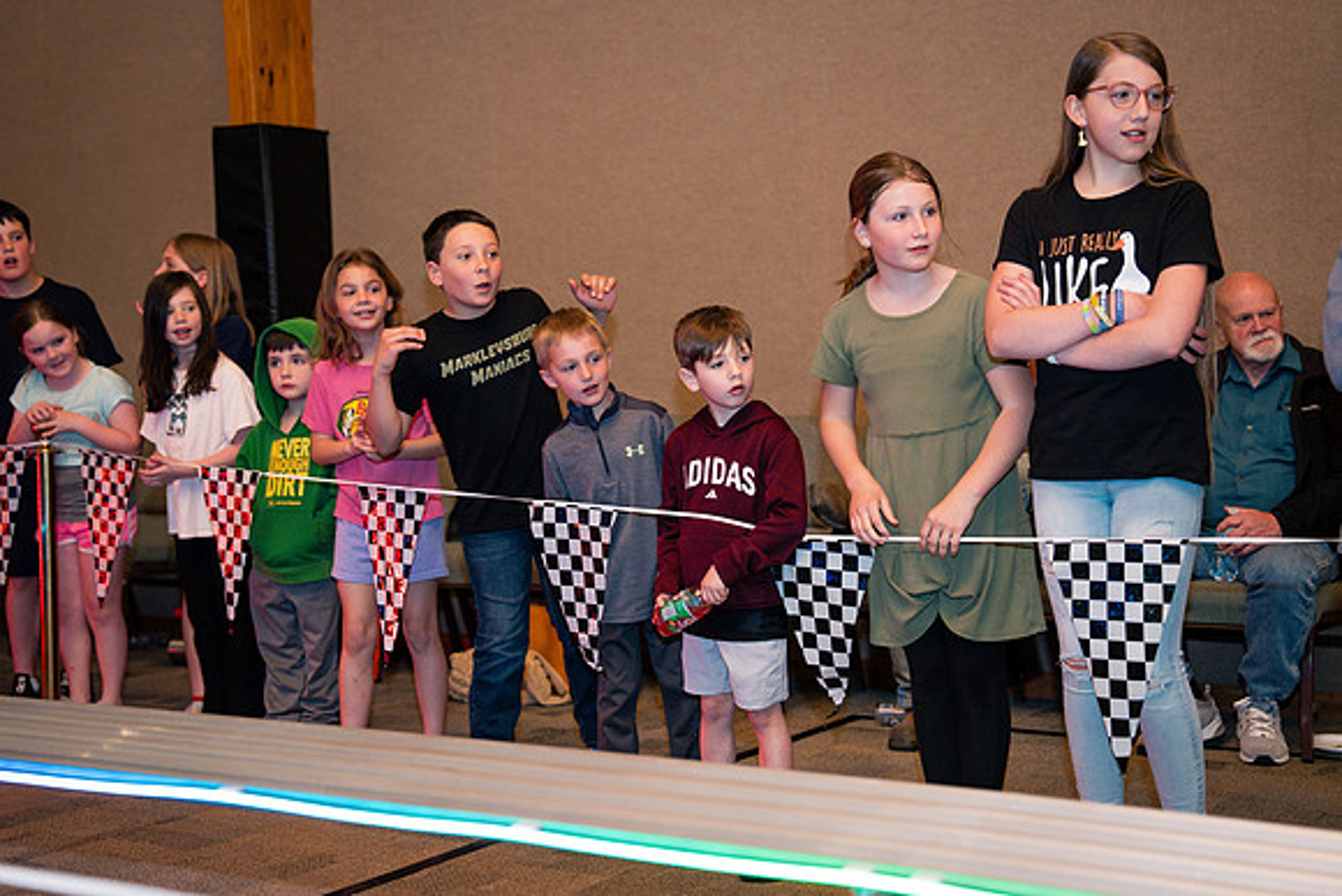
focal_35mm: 55
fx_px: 2051
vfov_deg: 24.6
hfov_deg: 36.2
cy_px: 448
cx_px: 671
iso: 800
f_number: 2.8
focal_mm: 55
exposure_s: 1/250
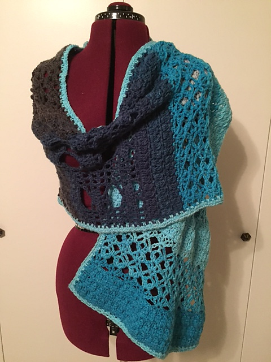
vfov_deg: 61.7
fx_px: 303
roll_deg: -1.6
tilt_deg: -15.7
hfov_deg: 48.2
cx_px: 136
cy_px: 181
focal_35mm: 29
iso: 320
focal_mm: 4.15
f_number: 2.2
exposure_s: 1/15
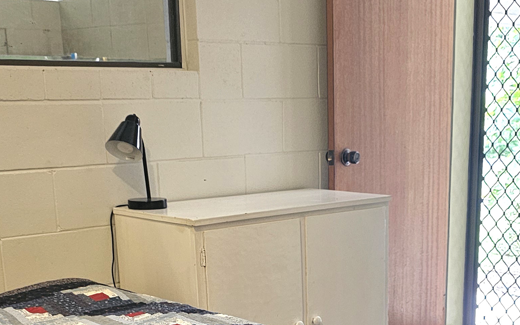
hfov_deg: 32.3
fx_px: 893
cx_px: 325
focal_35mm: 63
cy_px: 346
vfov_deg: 19.8
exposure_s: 1/101
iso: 640
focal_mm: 6.3
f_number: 1.7
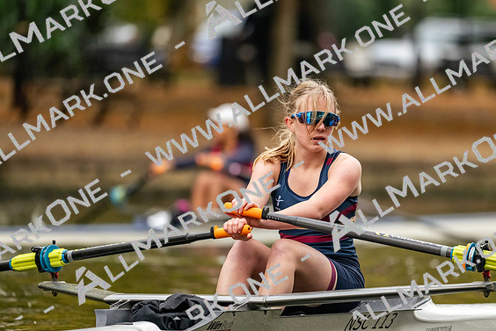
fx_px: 5667
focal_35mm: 411
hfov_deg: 5.0
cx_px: 254
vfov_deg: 3.4
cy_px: 169
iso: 3600
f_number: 4.5
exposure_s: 1/2500
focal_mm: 400
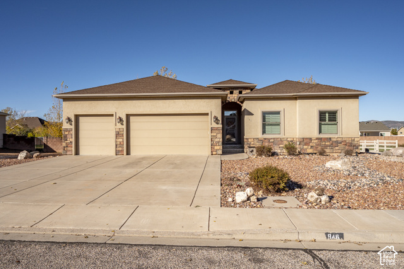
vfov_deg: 53.1
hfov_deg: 73.8
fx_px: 269
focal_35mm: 24
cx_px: 202
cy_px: 134
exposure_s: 1/1000
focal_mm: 24
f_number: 10
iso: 320
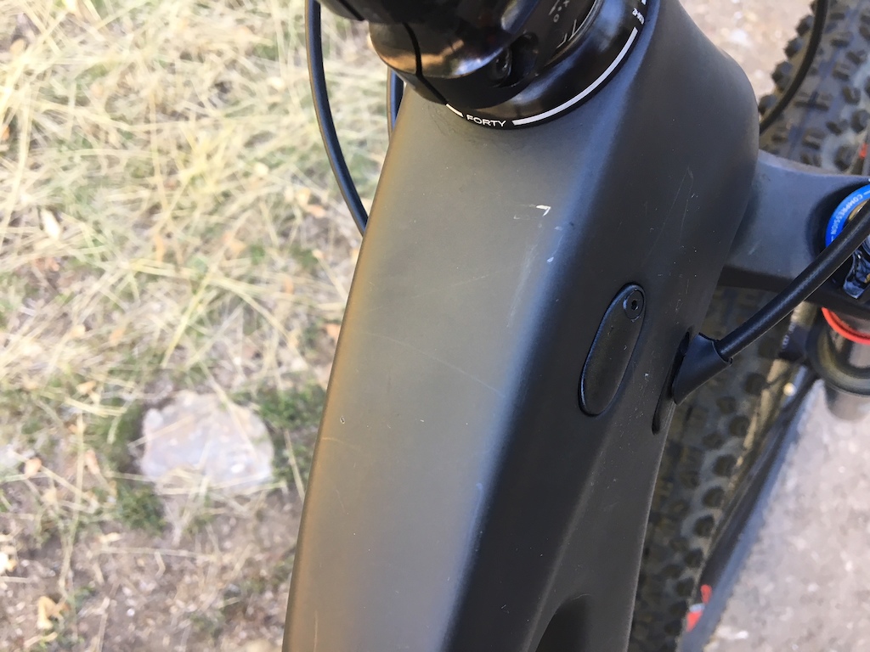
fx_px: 729
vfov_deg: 48.2
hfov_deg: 61.7
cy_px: 326
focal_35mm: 29
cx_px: 435
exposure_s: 1/30
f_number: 2.2
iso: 25
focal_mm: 4.15
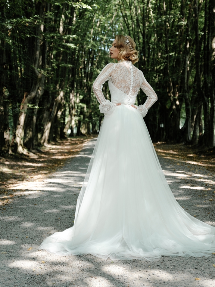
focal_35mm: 56
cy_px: 102
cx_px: 122
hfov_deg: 26.1
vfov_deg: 34.1
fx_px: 464
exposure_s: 1/320
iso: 800
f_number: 4
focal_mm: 53.6
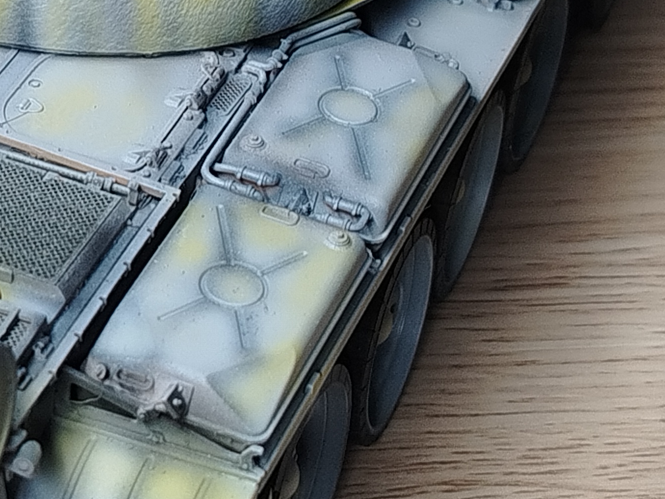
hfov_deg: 14.2
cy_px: 23
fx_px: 2651
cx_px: 133
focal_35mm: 138
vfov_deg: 10.7
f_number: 1.75
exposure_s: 1/100
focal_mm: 5.25
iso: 278
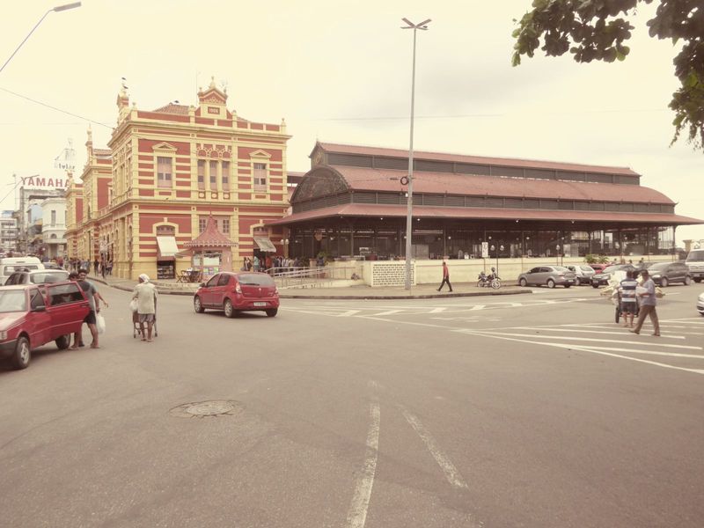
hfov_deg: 58.4
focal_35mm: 31
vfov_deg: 45.4
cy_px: 264
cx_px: 352
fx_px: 630
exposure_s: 1/500
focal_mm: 5.4
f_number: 3.5
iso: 80
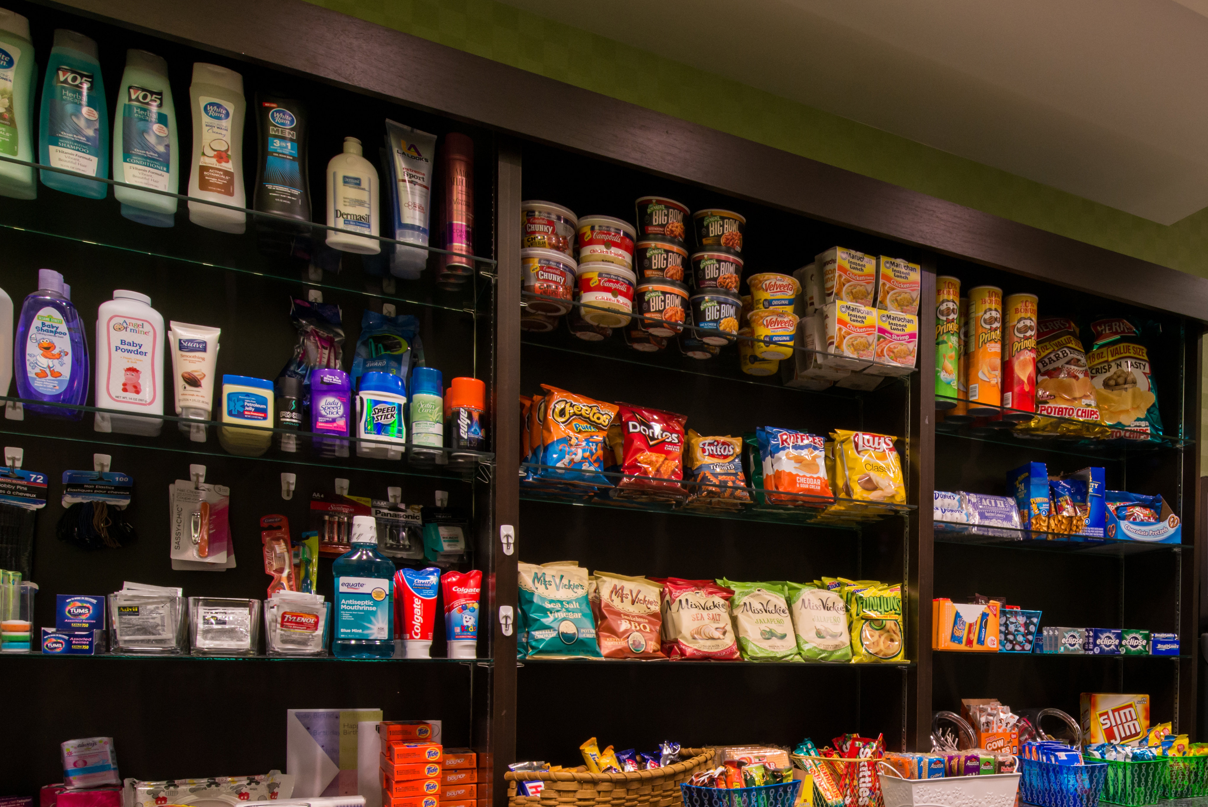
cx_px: 840
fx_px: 940
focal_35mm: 28
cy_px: 638
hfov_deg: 63.2
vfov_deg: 44.3
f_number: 13
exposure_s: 1/5
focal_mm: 16
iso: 400
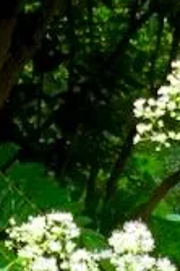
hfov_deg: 6.3
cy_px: 461
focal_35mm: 217
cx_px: 71
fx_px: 1631
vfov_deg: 9.1
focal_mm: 6.2
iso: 160
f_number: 3.6
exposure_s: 1/182
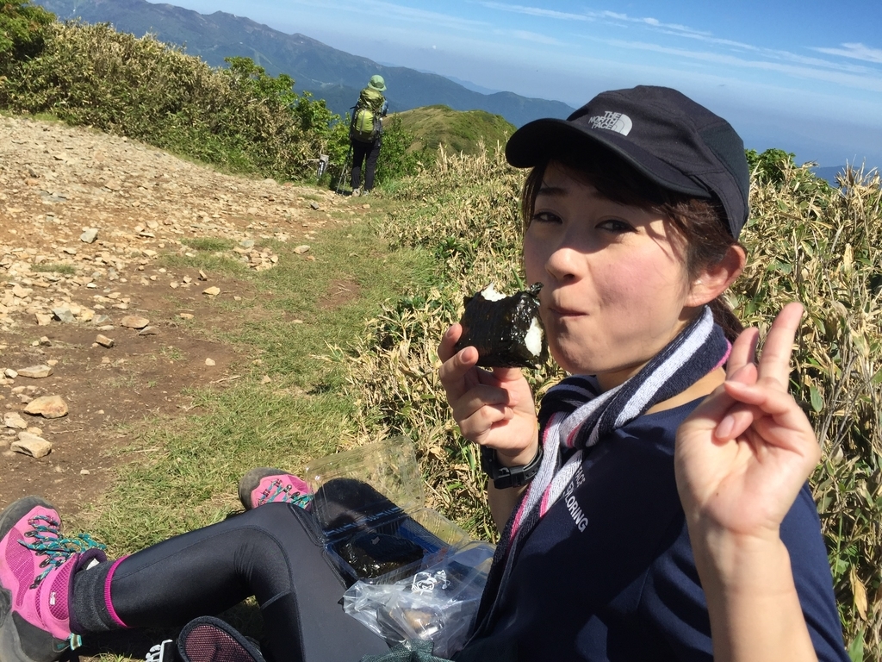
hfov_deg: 61.7
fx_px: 739
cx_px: 441
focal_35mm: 29
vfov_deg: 48.2
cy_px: 331
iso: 32
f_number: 2.2
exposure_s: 1/2198
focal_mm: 4.15
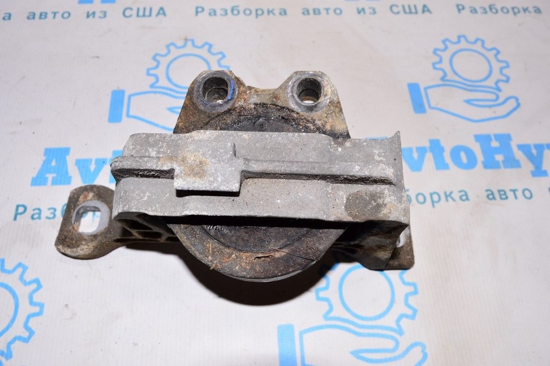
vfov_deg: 43.5
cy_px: 183
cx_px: 275
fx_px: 458
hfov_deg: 62.0
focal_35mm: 30
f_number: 8
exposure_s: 1/200
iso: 1600
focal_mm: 20
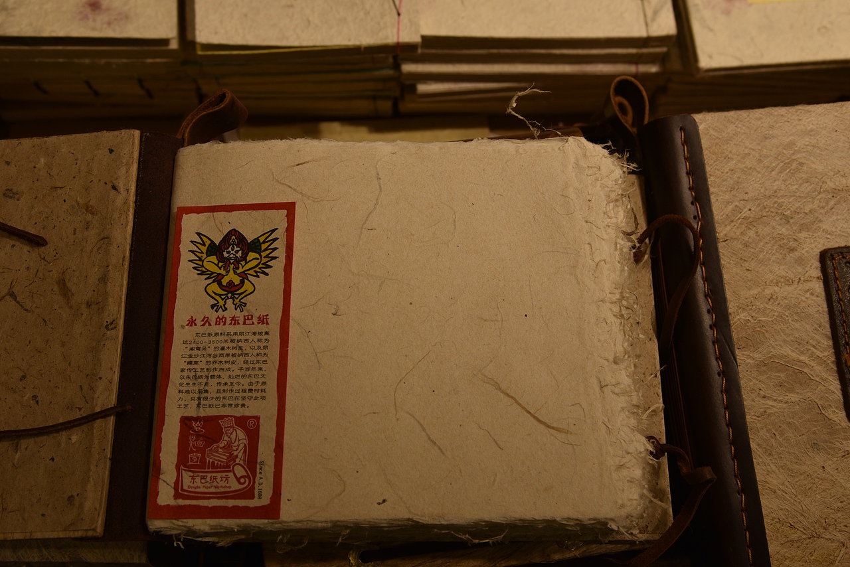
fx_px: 1039
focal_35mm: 44
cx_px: 425
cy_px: 284
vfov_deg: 30.5
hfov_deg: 44.5
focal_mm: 44
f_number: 9
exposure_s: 1/100
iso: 400
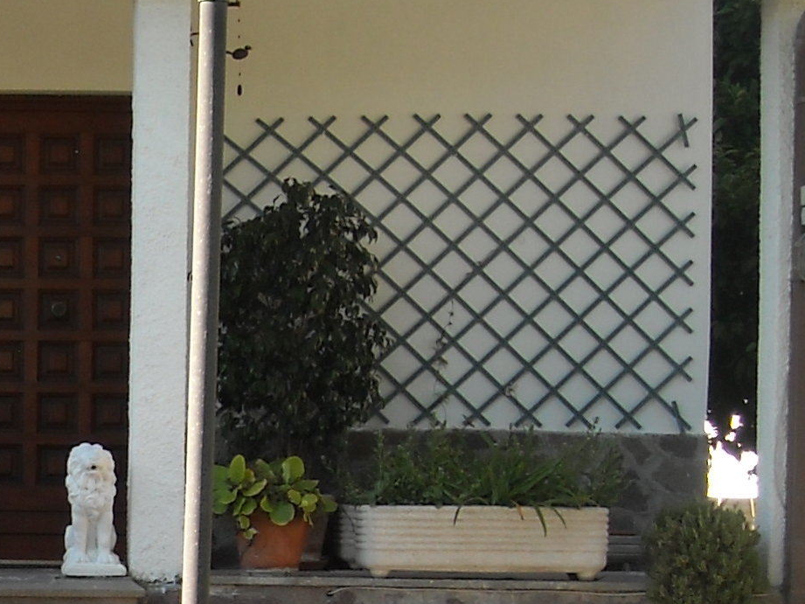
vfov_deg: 11.7
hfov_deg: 14.6
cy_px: 724
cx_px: -454
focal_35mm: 124
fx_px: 2884
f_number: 2.8
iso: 64
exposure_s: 1/250
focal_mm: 5.7
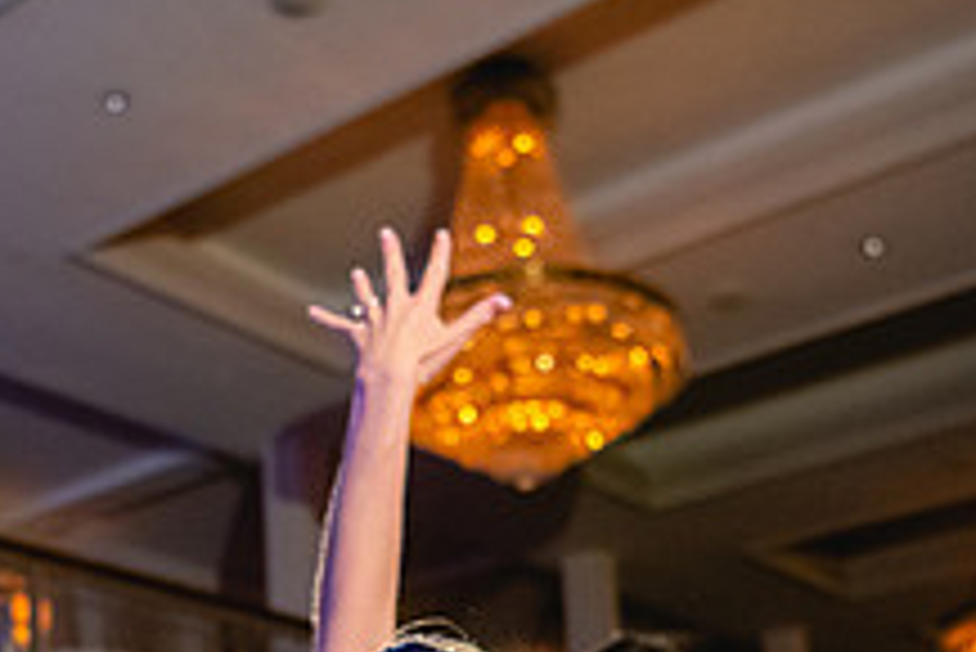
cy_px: 816
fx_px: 1736
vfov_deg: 19.8
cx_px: 427
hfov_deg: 31.4
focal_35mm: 64
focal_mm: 24
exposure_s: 1/200
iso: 2000
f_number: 2.8
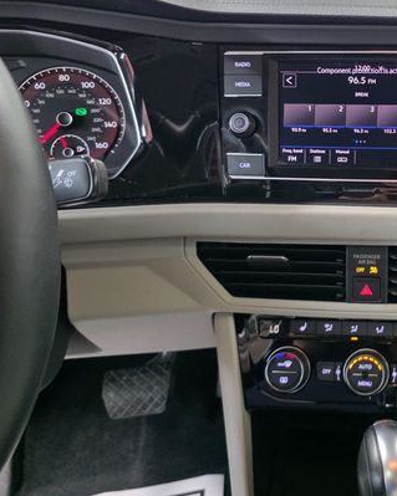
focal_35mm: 36
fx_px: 529
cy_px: 208
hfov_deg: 37.4
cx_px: 383
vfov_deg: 50.1
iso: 800
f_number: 1.7
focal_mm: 6.3
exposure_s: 1/120
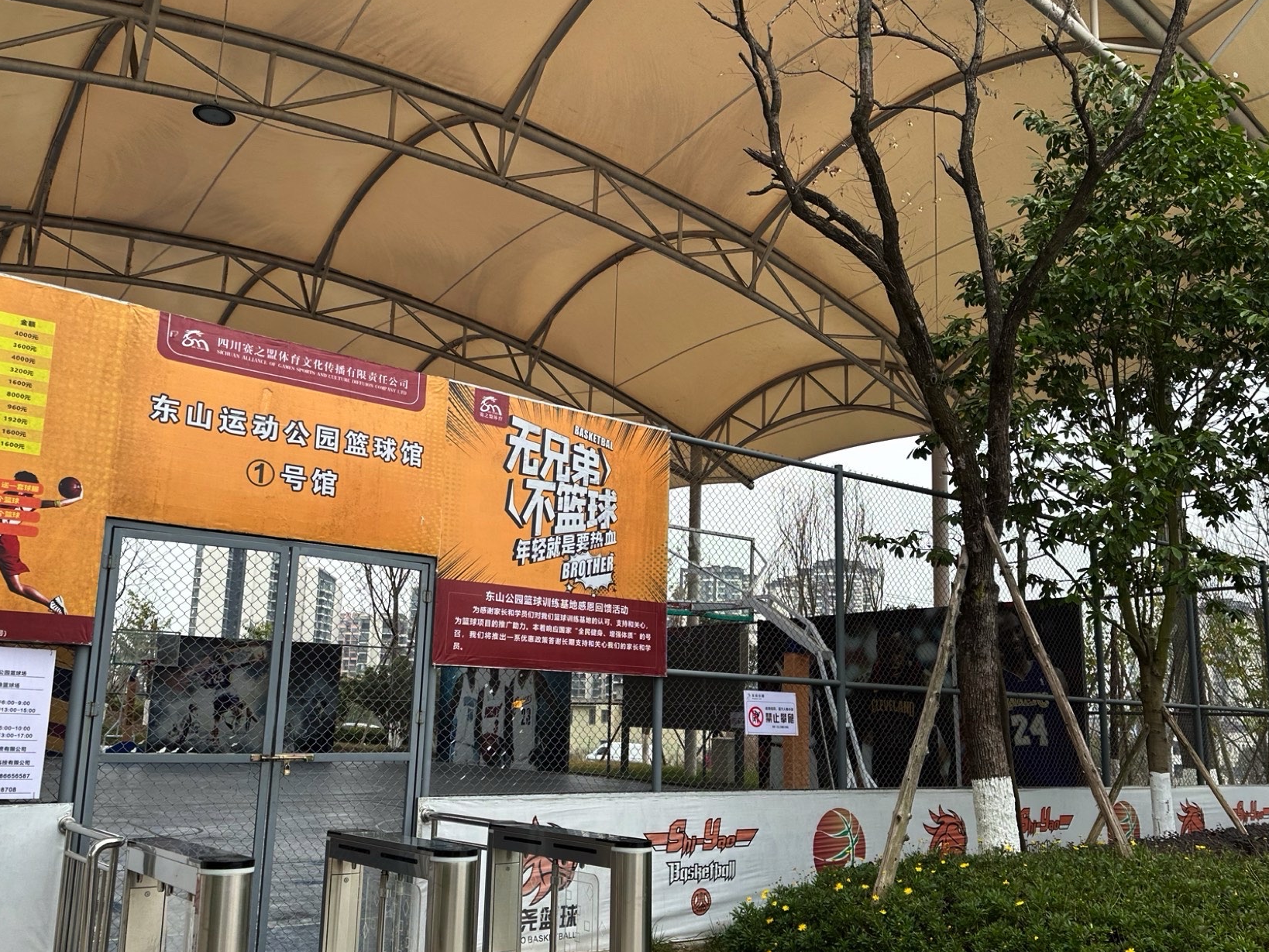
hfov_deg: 59.9
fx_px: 1100
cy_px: 541
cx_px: 618
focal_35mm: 30
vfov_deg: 46.7
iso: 80
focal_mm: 6.86
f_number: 1.78
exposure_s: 1/276
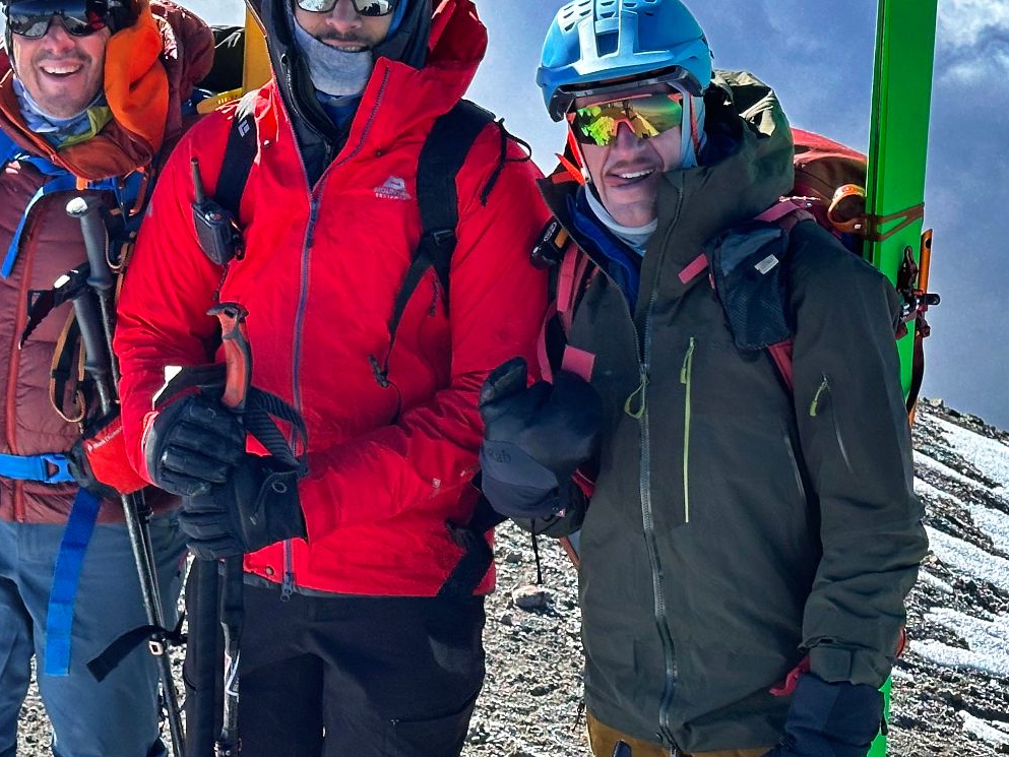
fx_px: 2886
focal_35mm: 99
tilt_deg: -11.2
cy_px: 114
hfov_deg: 19.7
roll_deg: -0.2
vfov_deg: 14.8
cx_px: 300
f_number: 1.78
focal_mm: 6.86
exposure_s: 1/4367
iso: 64
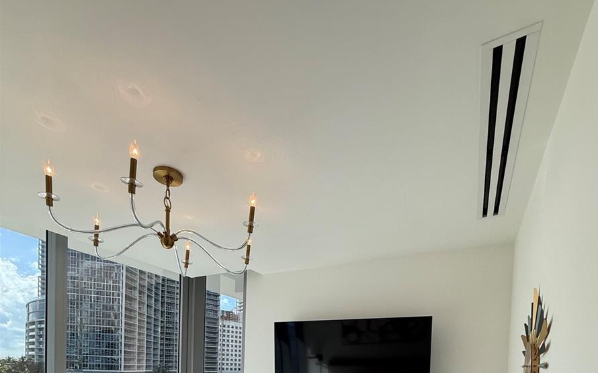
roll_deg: -3.2
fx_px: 326
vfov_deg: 48.2
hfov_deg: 85.1
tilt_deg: -0.9
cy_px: 380
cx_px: 302
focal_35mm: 20
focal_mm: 2.22
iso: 50
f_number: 2.2
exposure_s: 1/545
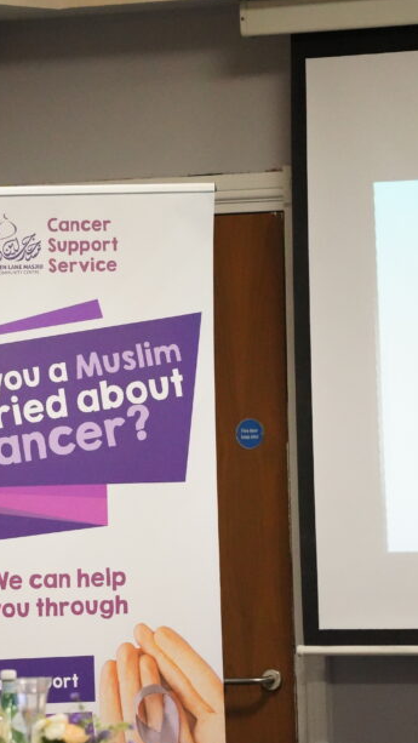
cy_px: 399
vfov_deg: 6.2
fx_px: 6894
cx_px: 7
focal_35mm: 350
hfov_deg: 3.5
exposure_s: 1/1600
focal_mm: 200
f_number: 2.8
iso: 20000
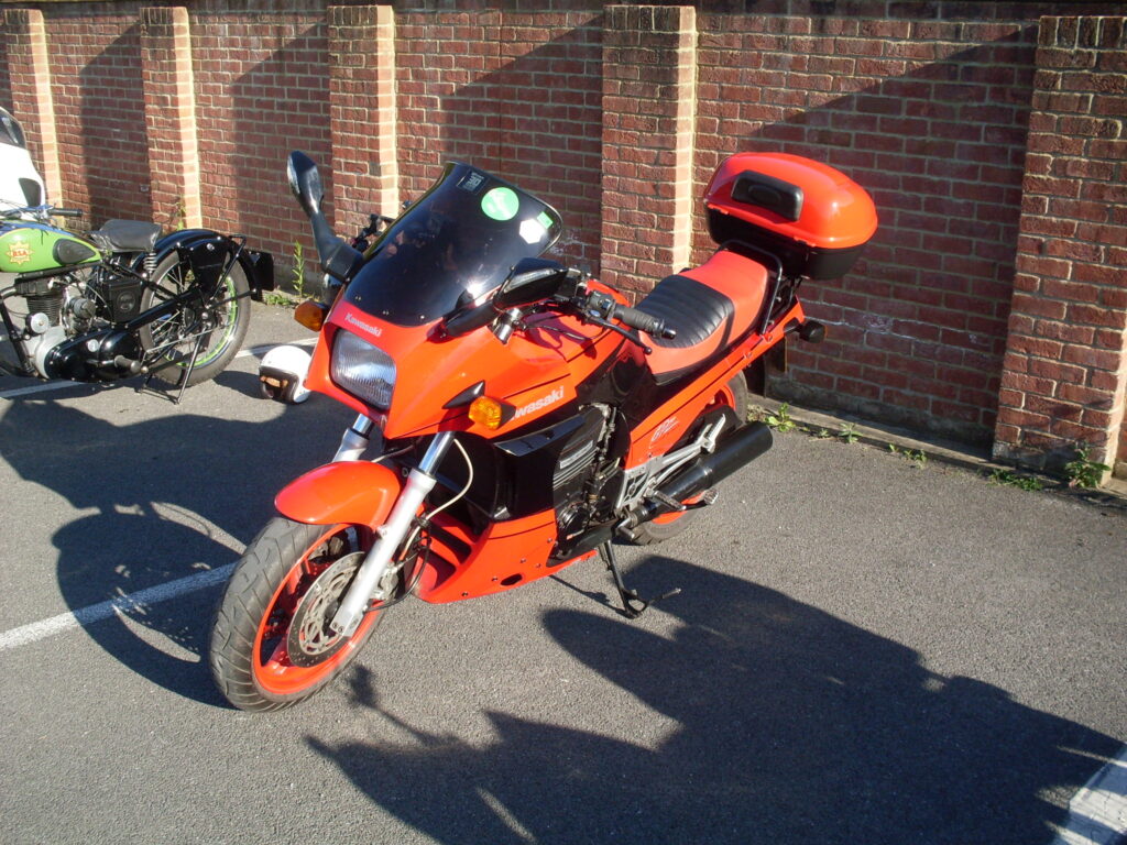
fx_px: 1237
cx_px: 564
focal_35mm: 38
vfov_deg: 37.7
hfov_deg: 49.0
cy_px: 422
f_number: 8.4
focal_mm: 6.3
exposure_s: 1/90
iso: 80
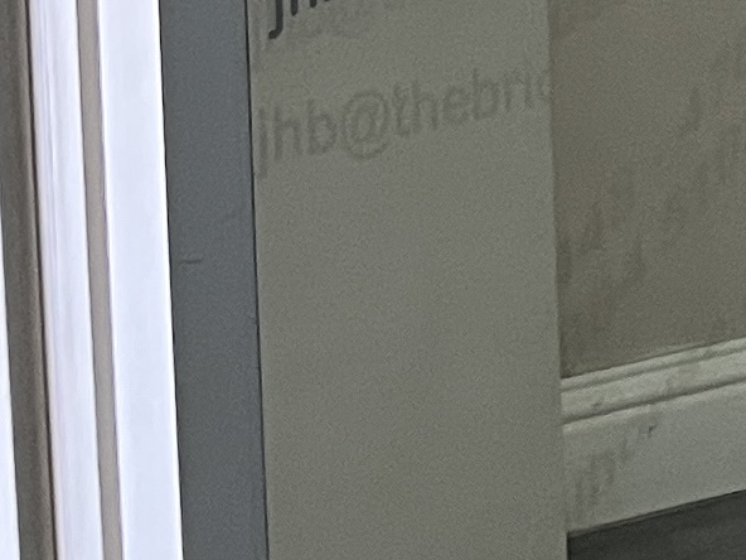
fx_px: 3814
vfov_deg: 7.7
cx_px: 2167
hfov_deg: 9.2
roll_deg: -0.4
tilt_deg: -2.9
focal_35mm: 177
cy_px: -898
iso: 100
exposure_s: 1/50
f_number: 1.6
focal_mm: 5.1
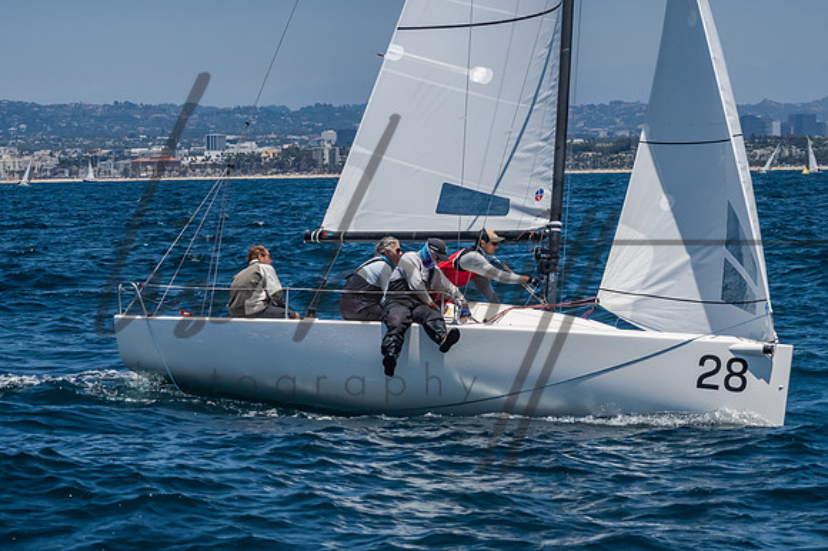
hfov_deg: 14.5
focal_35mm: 142
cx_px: 414
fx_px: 3264
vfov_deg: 9.7
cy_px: 276
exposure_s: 1/1600
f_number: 14
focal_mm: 95
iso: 640
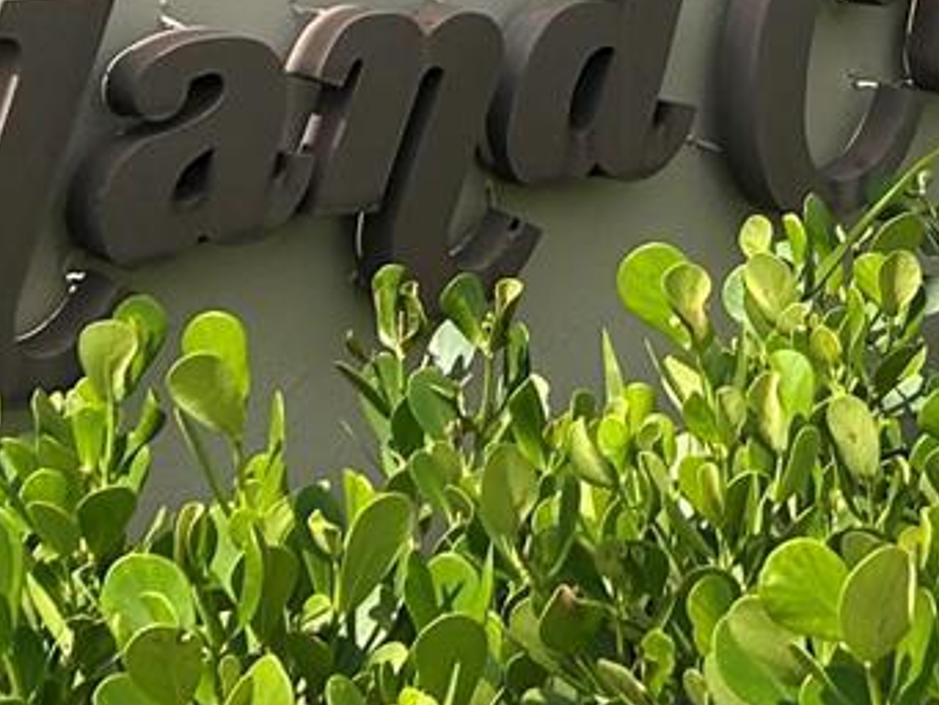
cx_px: 837
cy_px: -614
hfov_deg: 16.0
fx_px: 3311
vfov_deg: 11.2
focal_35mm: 122
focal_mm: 5.7
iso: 50
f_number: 1.5
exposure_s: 1/4274
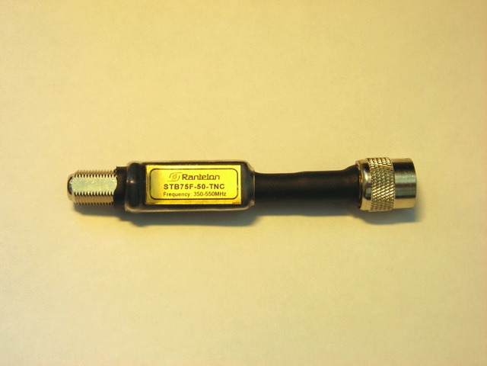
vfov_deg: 22.6
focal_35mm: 65
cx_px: 244
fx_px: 914
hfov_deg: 29.8
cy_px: 183
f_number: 3.9
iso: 50
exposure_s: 1/23.6
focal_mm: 10.8
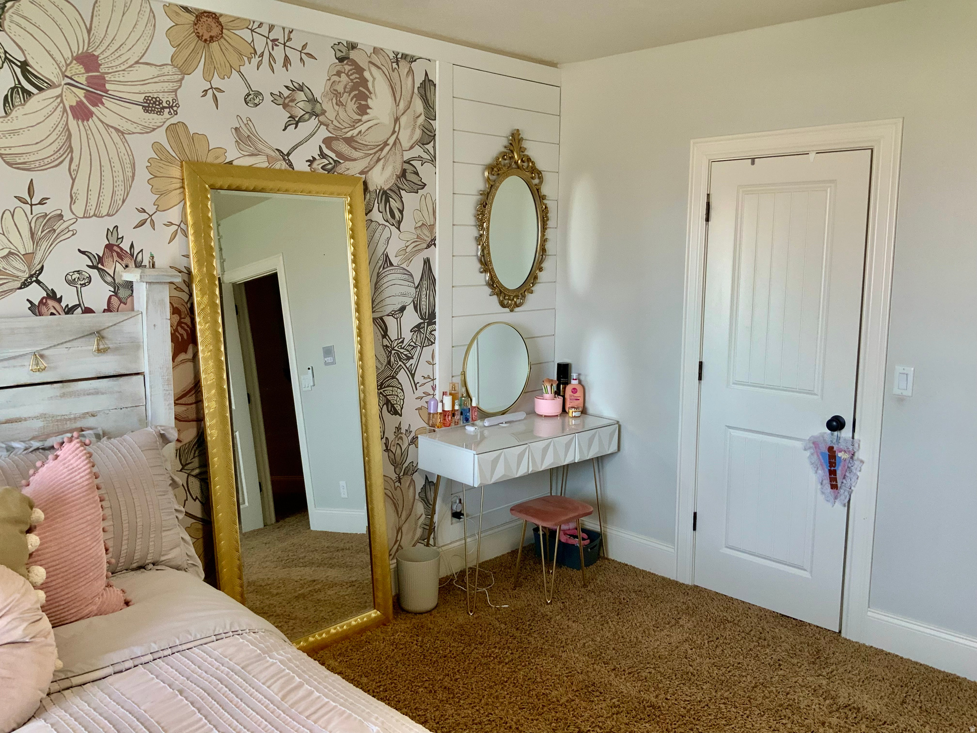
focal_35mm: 29
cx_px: 488
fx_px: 818
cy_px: 366
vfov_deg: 48.2
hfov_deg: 61.7
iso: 80
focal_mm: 3
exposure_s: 1/58
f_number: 1.8
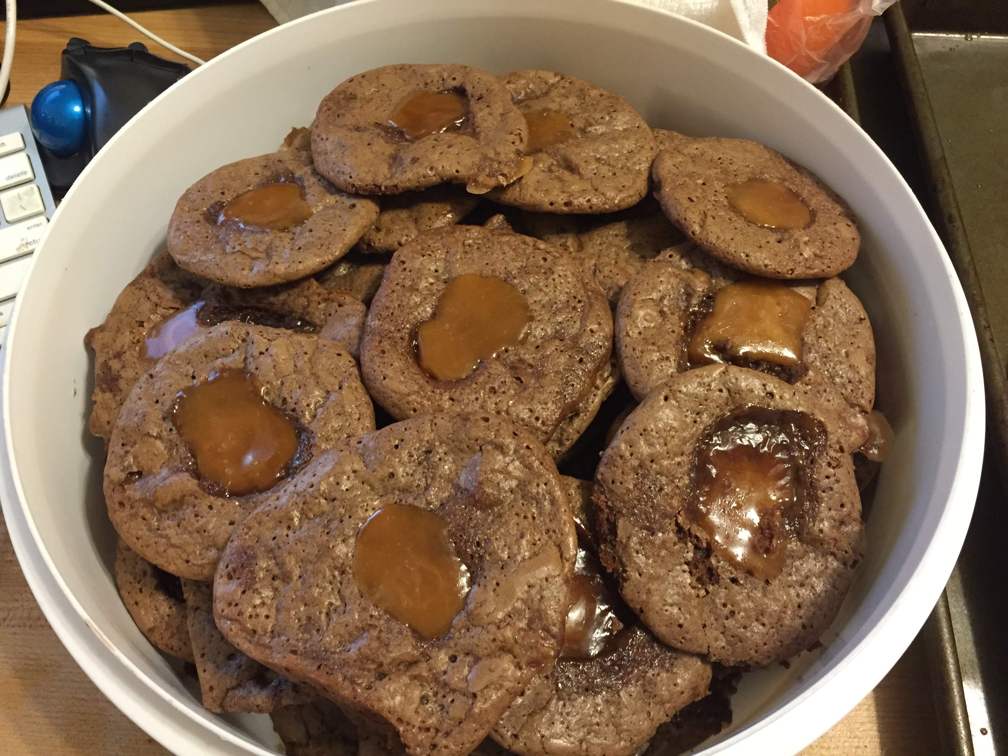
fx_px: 844
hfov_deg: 61.7
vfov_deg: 48.2
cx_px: 504
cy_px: 378
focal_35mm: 29
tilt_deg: -57.7
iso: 250
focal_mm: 4.15
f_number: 2.2
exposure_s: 1/24
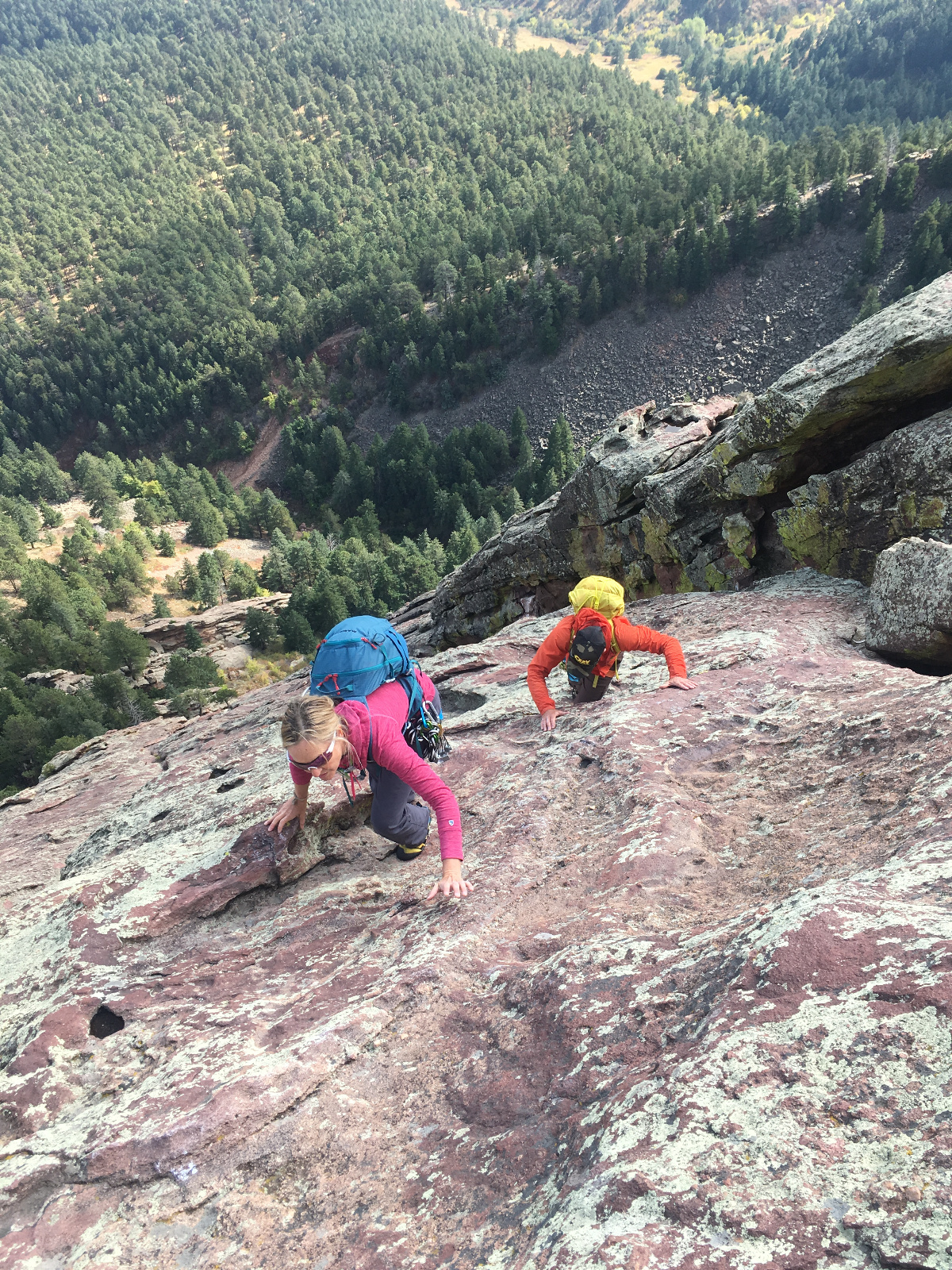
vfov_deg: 61.7
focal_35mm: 29
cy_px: 635
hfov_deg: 48.2
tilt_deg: -51.3
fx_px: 1063
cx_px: 476
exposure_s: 1/442
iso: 25
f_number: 2.2
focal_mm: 4.15
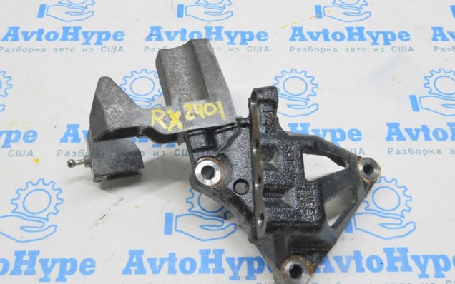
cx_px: 228
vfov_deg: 29.9
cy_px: 144
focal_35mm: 43
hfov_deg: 46.2
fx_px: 533
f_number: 20
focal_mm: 28
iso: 6400
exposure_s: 1/20
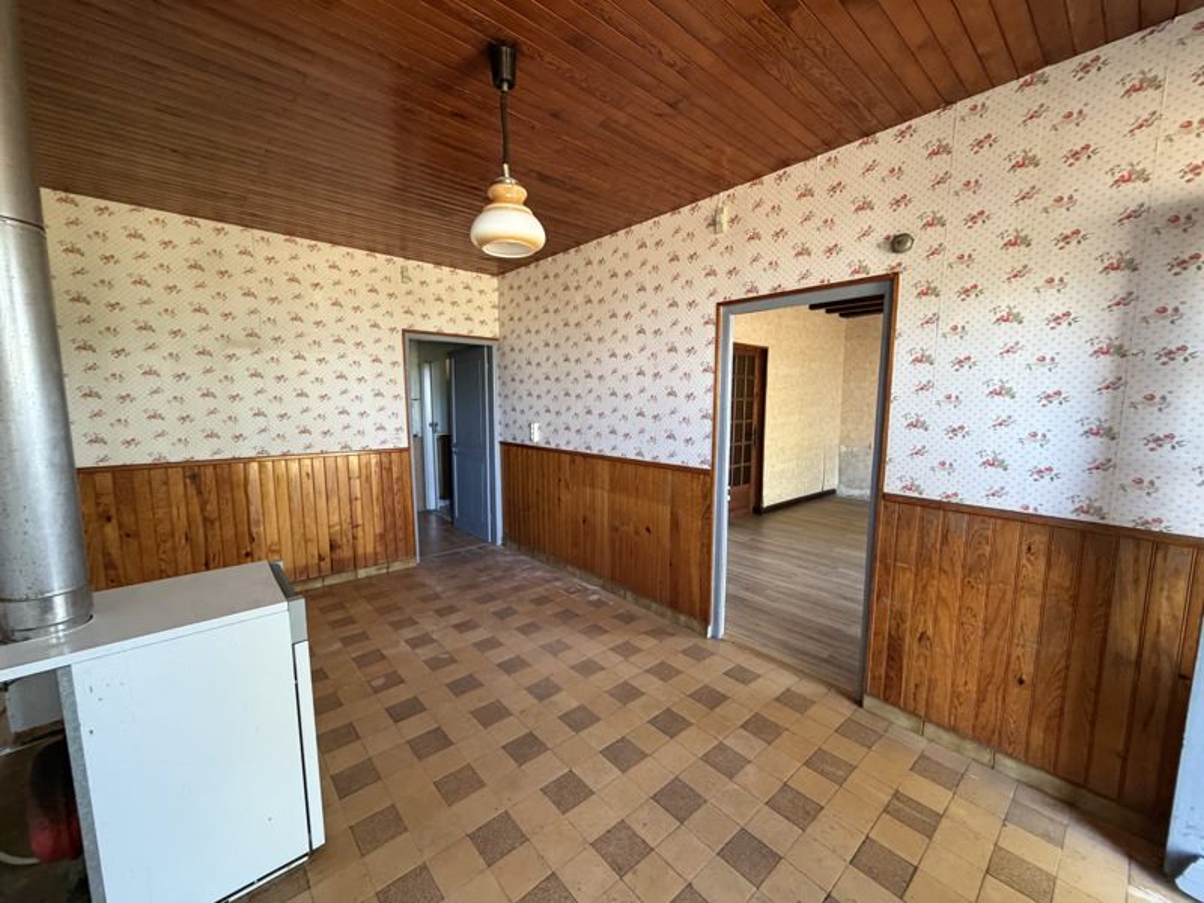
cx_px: 602
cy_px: 452
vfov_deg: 85.7
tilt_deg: -6.1
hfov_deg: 102.1
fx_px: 487
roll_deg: +2.0
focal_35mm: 14
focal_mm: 2.22
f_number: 2.2
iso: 320
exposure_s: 1/67
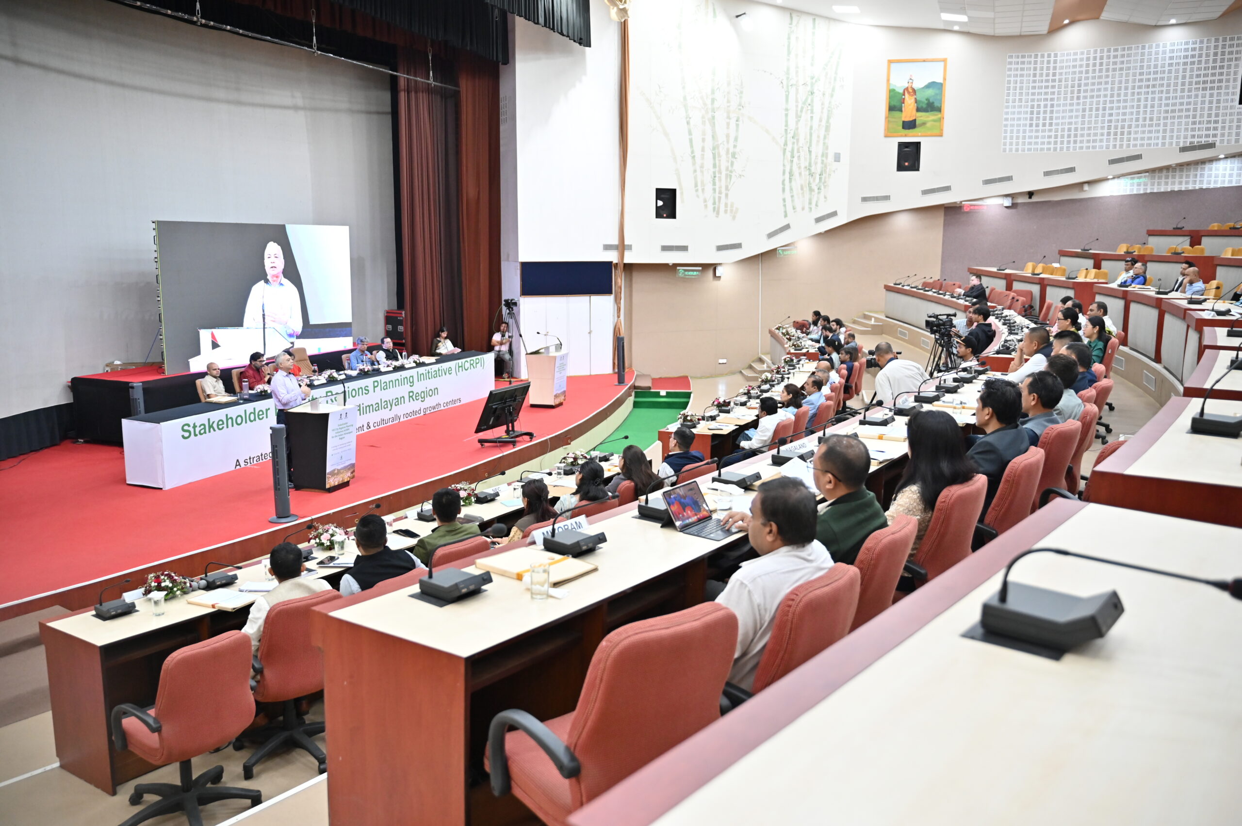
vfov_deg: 46.3
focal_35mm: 28
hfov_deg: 65.5
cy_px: 413
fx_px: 965
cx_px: 621
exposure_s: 1/125
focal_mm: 28
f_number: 2.8
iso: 2000
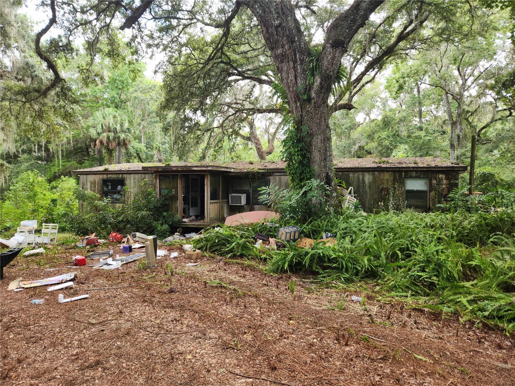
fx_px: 342
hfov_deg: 73.9
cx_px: 258
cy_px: 193
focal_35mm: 23
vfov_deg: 58.9
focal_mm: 5.4
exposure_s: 1/120
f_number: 1.8
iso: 25
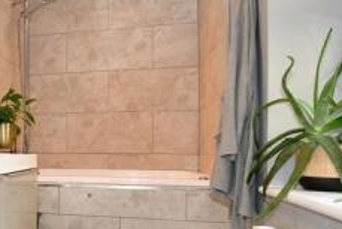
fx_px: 409
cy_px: 147
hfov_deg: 36.6
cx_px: -54
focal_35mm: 43
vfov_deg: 31.1
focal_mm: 10
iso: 200
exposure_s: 1/15
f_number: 6.3
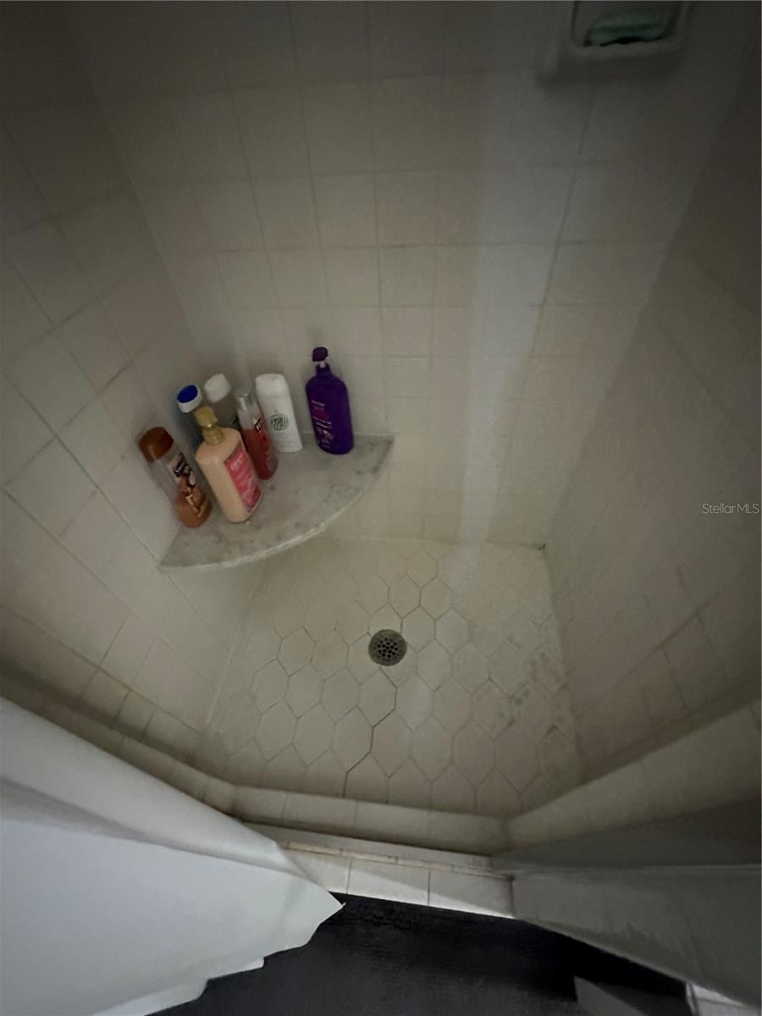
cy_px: 508
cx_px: 381
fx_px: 411
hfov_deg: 85.7
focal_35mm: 14
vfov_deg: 102.1
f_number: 2.2
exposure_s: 1/25
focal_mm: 2.22
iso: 1250
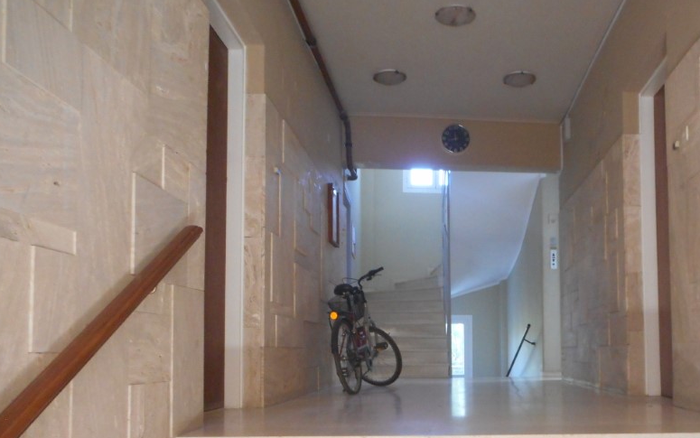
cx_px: 443
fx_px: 668
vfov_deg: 35.7
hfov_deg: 54.6
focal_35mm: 35
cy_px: 314
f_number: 3.7
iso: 400
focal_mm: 4.5
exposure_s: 1/30
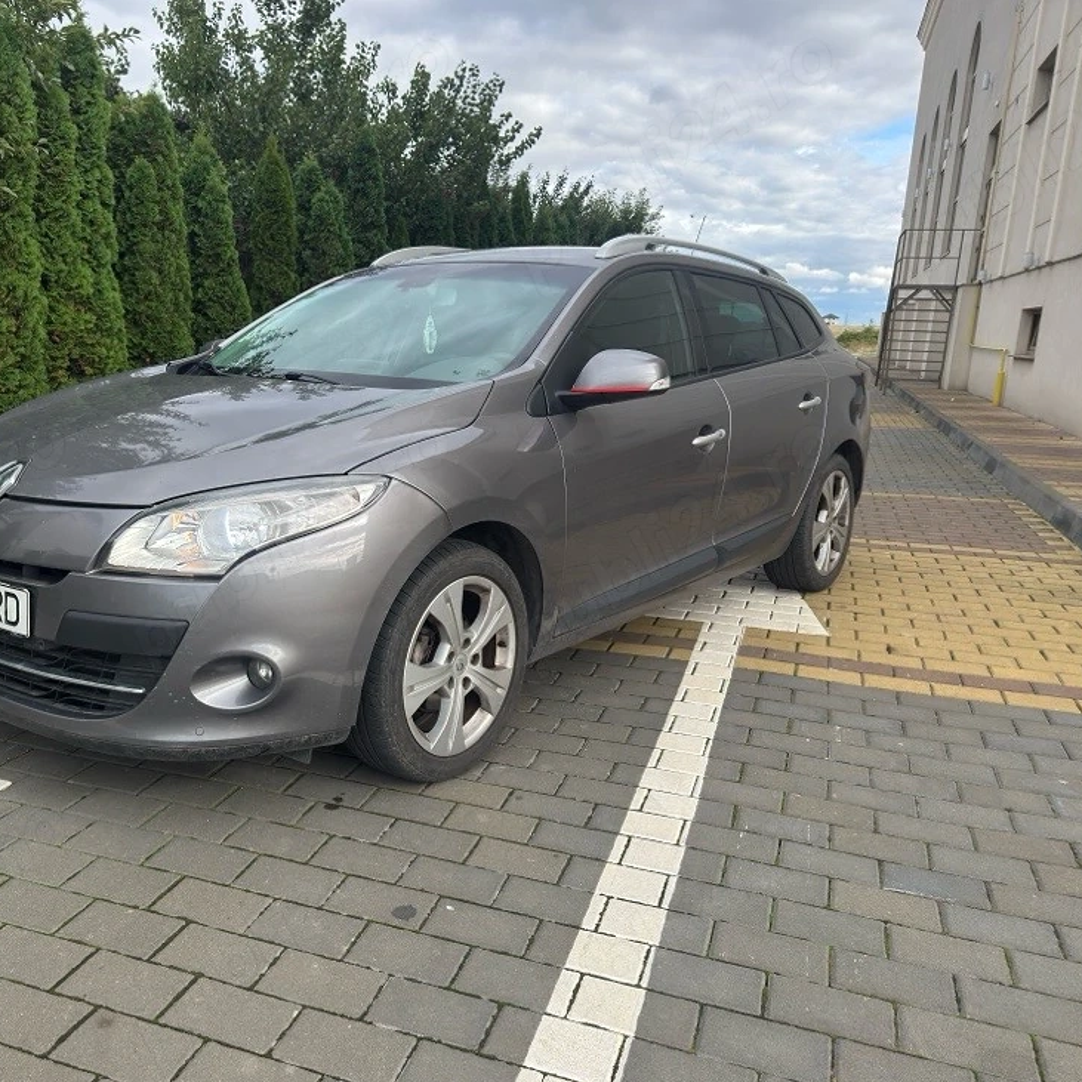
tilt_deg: -13.7
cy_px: 554
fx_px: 1026
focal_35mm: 29
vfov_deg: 55.6
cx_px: 388
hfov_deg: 54.8
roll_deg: -1.7
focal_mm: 6.76
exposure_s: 1/1449
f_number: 1.78
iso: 100
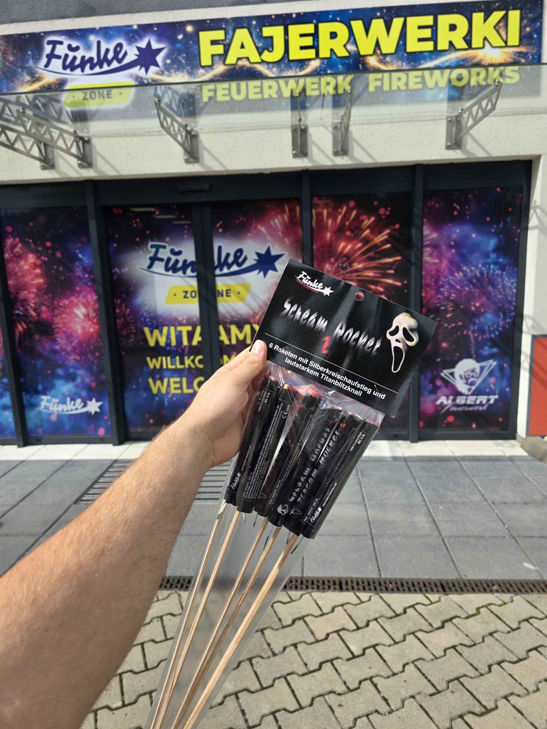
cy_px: 364
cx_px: 274
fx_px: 485
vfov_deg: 73.9
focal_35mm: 23
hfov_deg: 58.9
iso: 12
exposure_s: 1/671
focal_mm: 6.3
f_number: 1.7
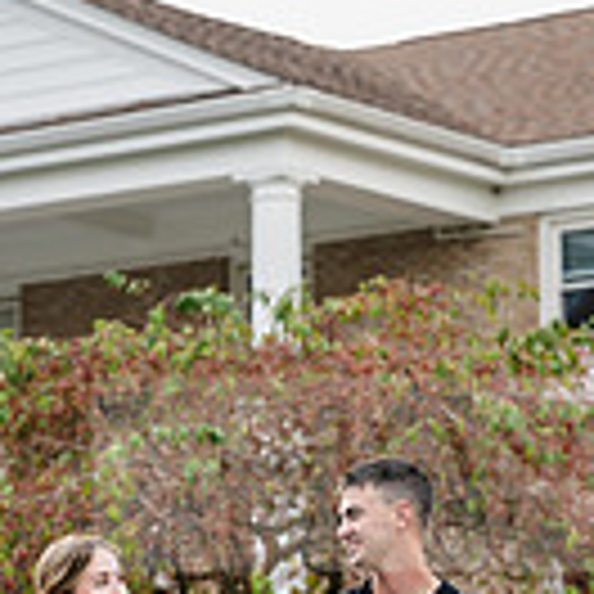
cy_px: 657
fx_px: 5106
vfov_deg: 6.6
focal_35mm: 263
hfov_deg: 6.6
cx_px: 22
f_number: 3.5
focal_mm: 91
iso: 200
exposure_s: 1/640
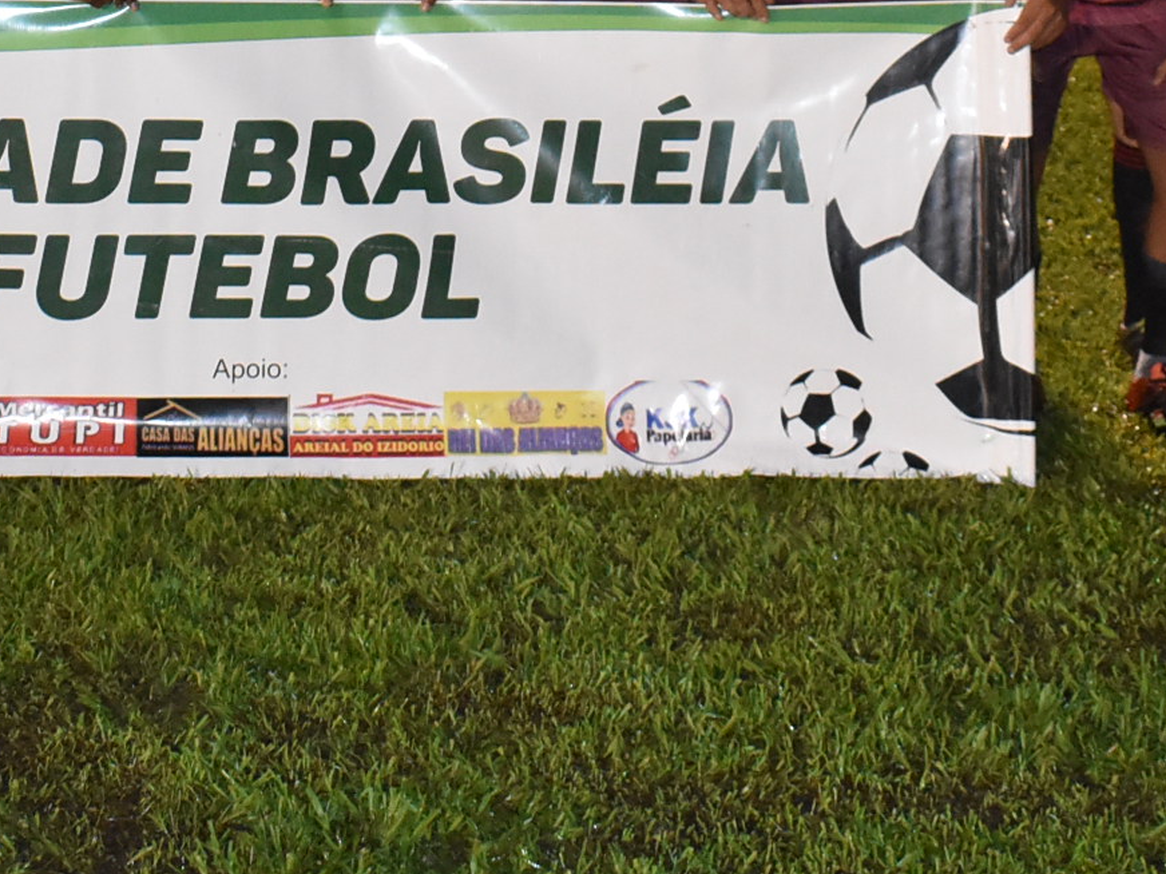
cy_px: -215
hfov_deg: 19.8
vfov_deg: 14.4
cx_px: 400
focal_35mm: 99
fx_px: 3335
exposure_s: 1/60
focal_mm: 20
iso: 2800
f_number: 3.5
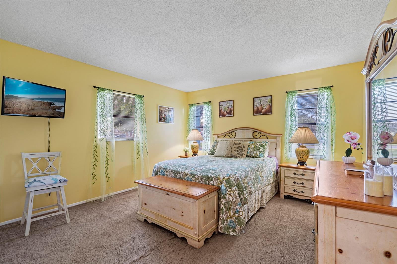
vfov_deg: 73.7
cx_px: 198
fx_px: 176
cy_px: 132
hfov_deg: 96.7
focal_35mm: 16
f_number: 10
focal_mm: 16
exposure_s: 3.2
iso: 100
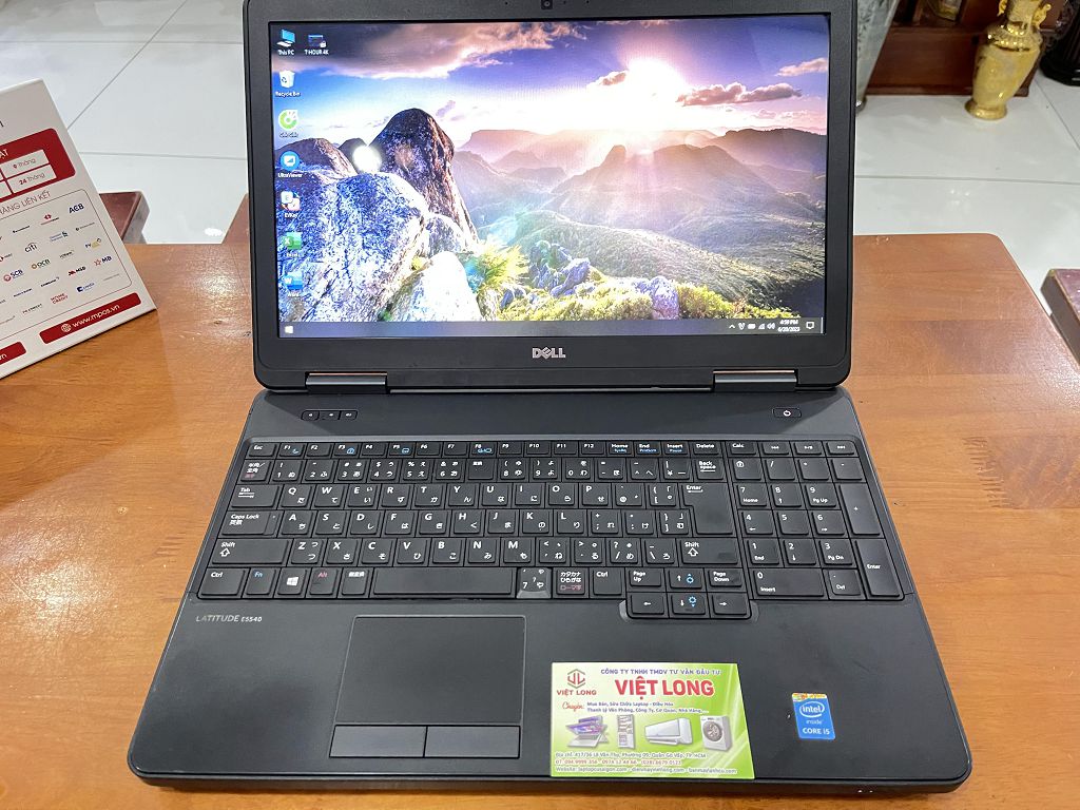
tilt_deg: -47.7
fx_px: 811
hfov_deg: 67.3
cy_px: 405
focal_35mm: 26
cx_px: 540
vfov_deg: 53.1
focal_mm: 5.1
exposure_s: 1/25
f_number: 1.6
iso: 640
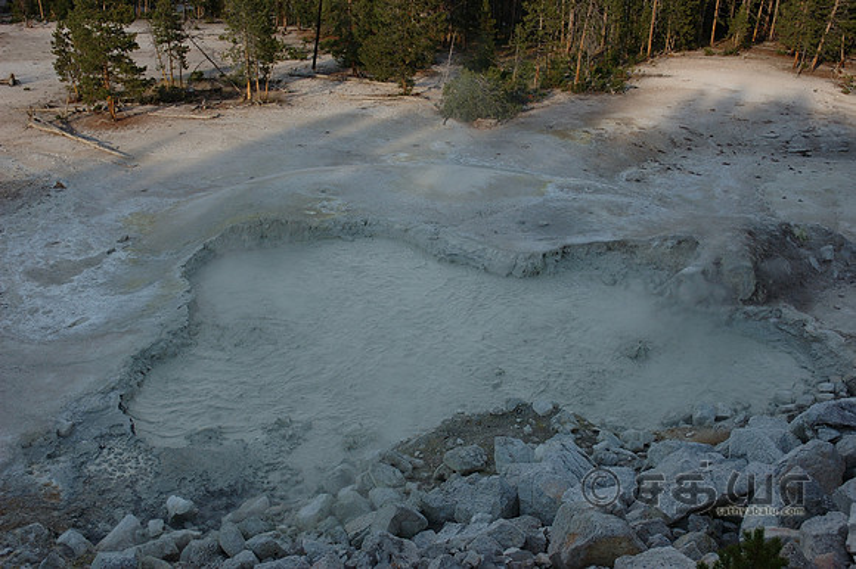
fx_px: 962
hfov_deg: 48.0
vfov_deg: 33.0
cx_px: 428
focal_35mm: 40
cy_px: 284
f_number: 7.1
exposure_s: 1/200
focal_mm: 27
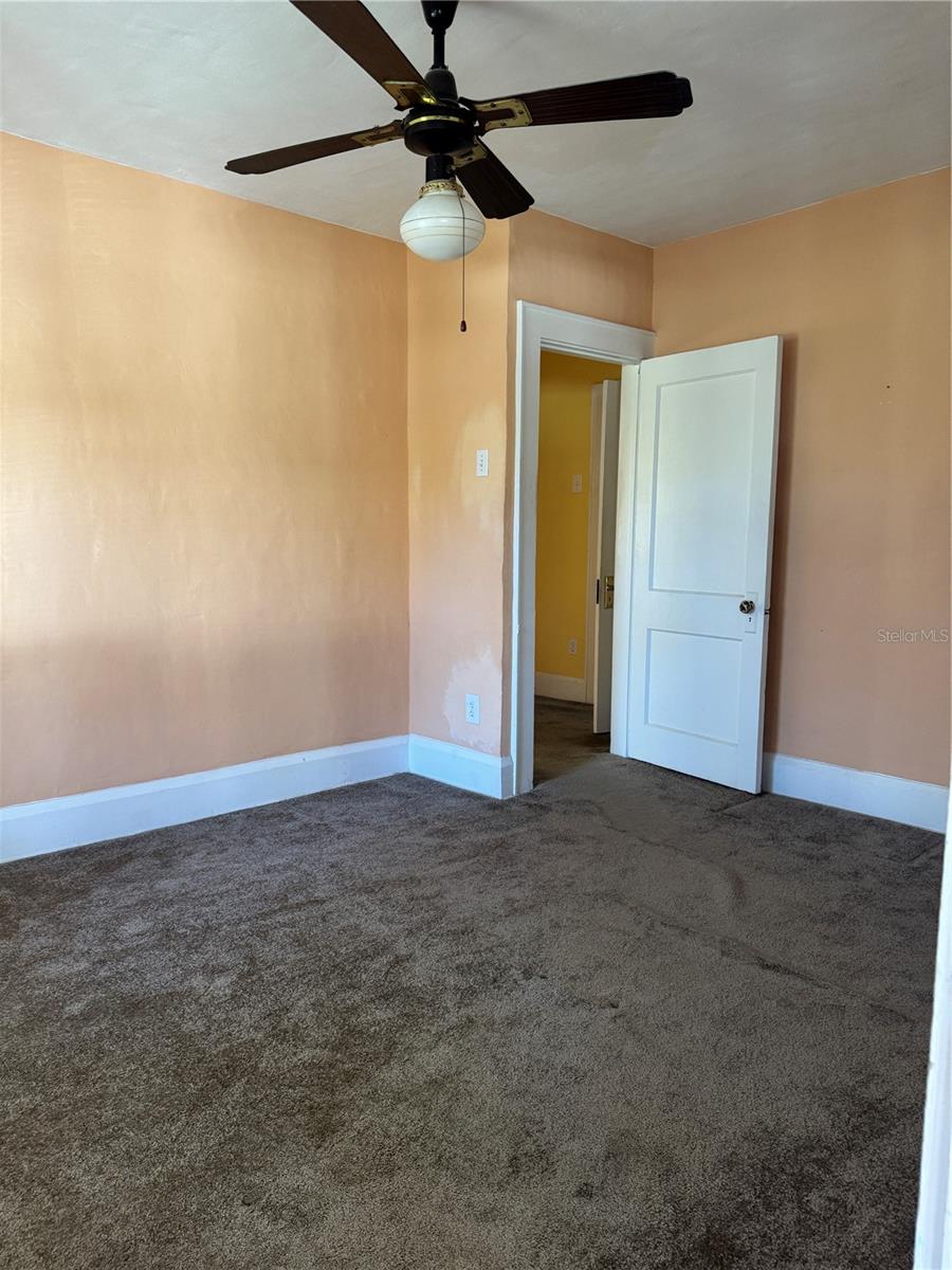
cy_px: 635
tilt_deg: -6.4
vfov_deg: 71.6
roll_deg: -0.5
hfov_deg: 56.8
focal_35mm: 24
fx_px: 880
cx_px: 476
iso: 250
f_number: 1.78
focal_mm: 6.76
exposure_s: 1/60
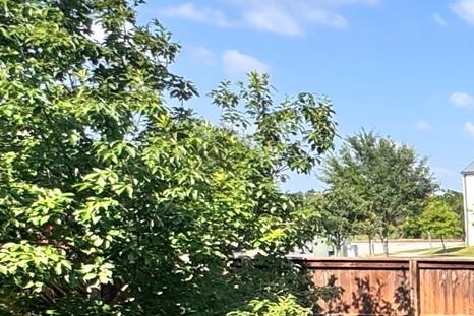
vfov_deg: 20.5
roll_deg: +0.7
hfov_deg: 21.7
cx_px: 830
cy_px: 326
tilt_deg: -8.0
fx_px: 843
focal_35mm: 64
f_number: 2.2
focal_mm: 2.22
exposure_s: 1/1420
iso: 50
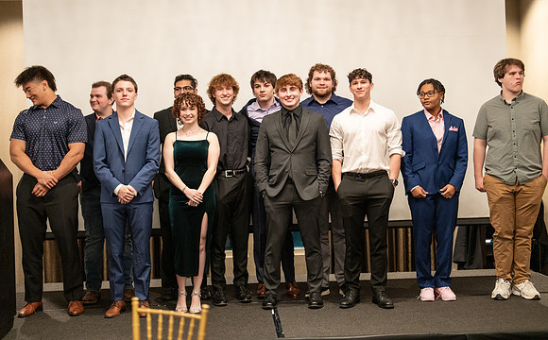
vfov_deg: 24.6
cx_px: 274
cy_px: 158
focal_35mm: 52
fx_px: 779
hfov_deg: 38.7
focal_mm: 50
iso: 2500
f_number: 1.2
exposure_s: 1/320
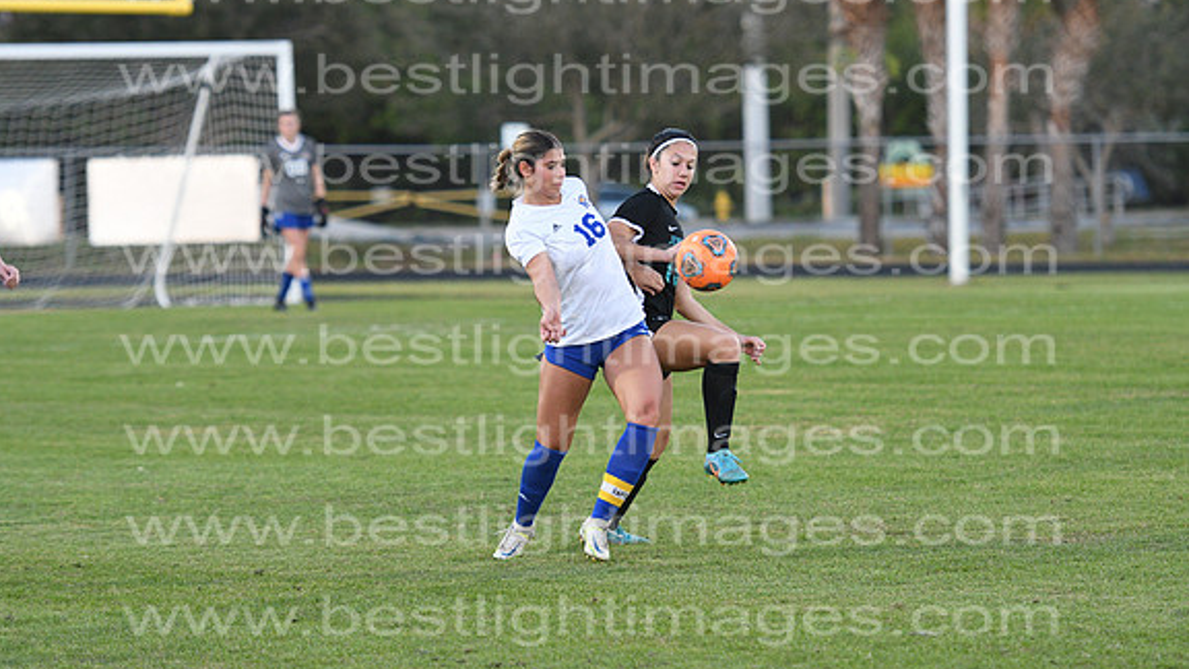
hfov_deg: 9.4
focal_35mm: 230
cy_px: 305
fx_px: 7236
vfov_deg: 5.3
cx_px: 592
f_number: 2.8
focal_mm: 145
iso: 1400
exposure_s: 1/800
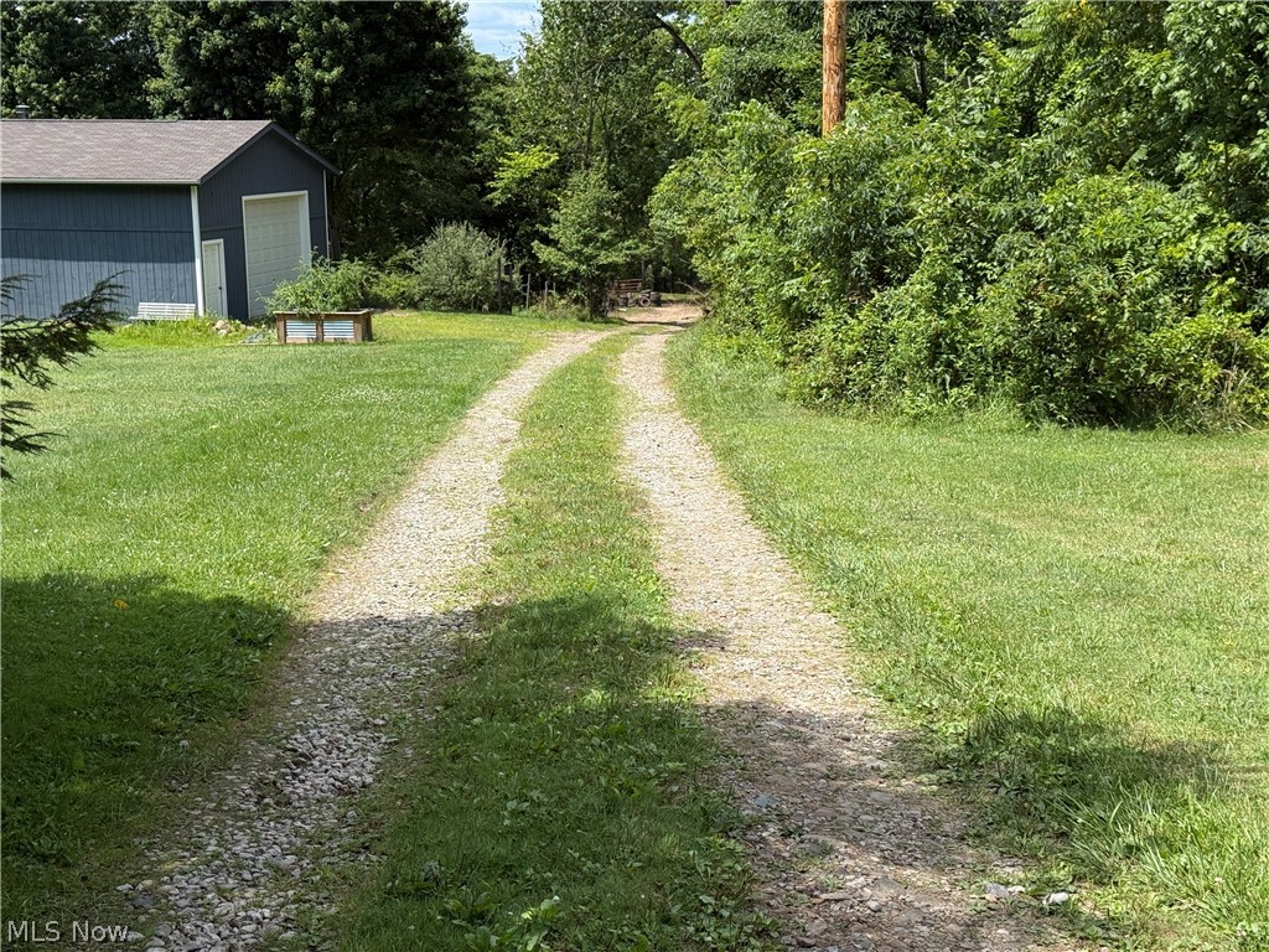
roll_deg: +0.4
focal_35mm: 48
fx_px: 1760
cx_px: 634
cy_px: 476
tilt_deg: -11.9
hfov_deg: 39.7
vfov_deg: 30.3
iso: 64
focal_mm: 6.76
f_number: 1.78
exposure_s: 1/5208
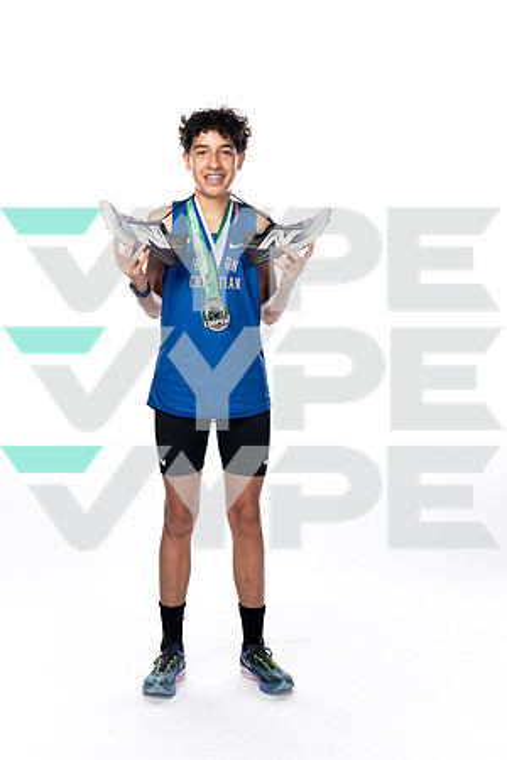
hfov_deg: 24.6
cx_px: 254
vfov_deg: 36.2
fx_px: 1162
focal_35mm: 55
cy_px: 380
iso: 640
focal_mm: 55
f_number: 8
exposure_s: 1/250
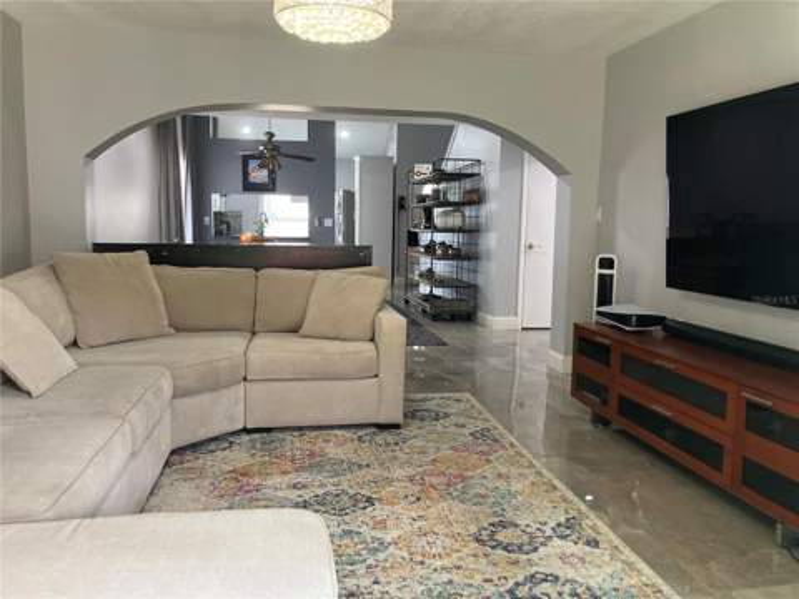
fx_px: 646
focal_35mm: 28
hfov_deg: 63.4
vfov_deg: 49.7
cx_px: 400
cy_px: 300
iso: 160
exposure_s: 1/60
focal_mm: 3.99
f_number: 1.8
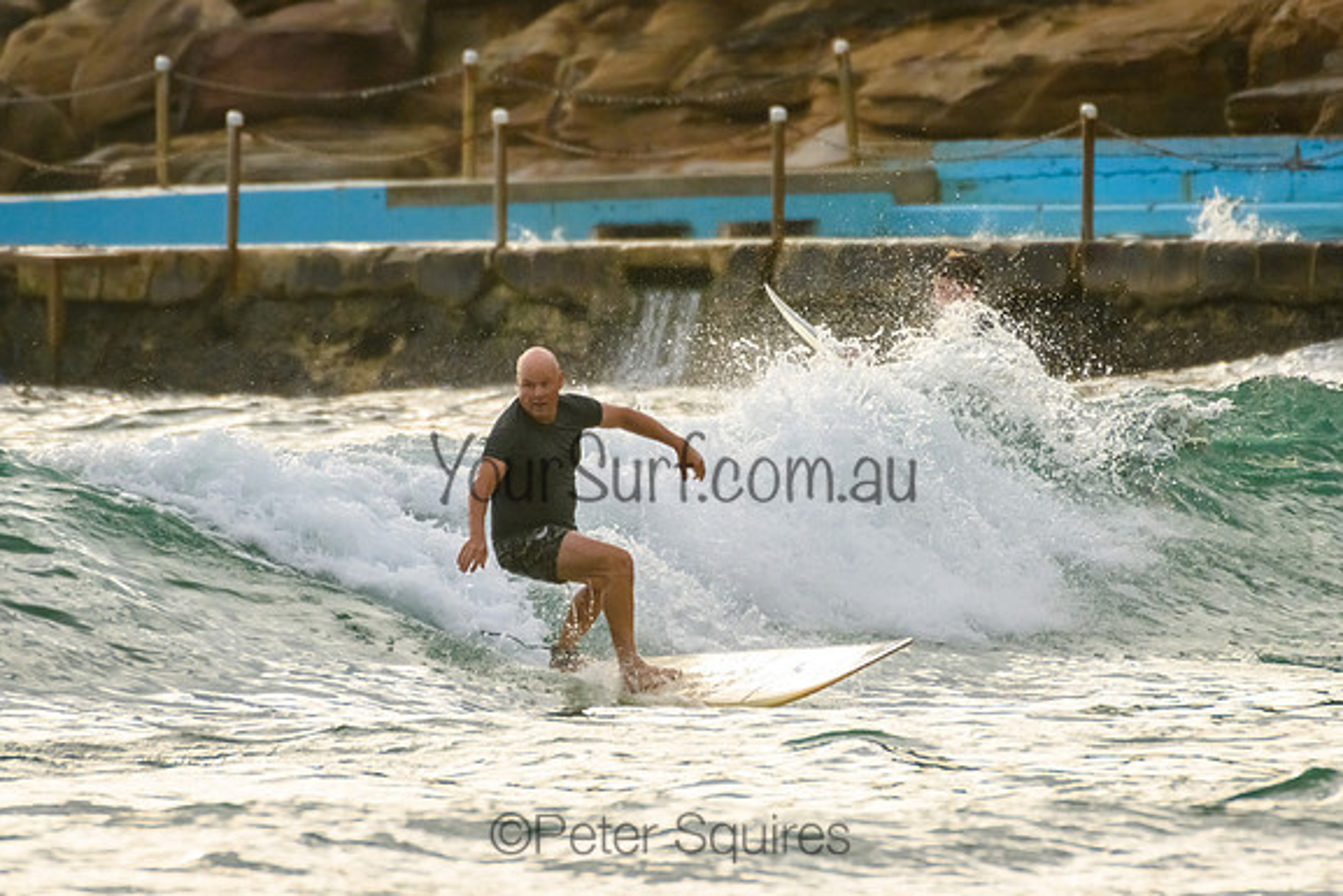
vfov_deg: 1.4
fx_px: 37499
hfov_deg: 2.1
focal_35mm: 1005
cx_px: 670
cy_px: 448
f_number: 11
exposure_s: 1/4000
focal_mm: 1000
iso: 4000
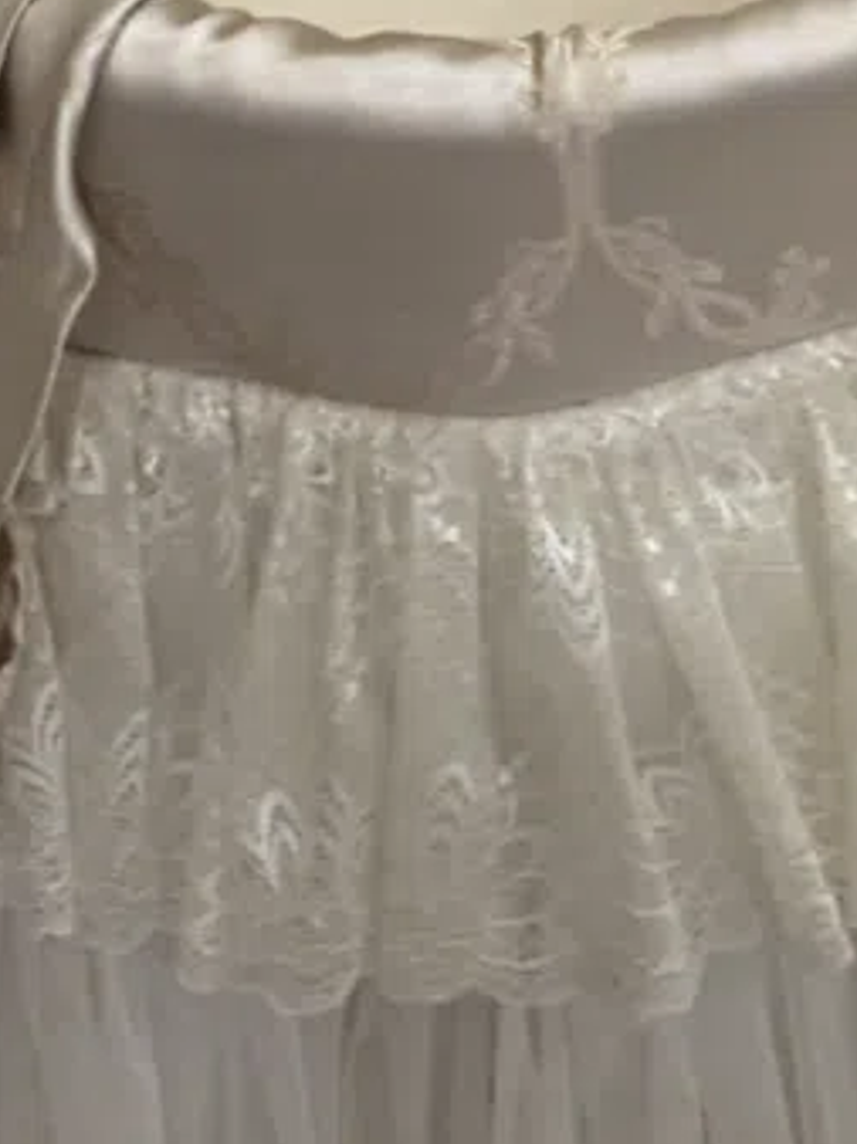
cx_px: 694
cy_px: 56
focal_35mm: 97
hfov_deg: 15.1
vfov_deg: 19.8
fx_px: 3206
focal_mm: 6.76
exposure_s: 1/50
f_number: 1.78
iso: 400
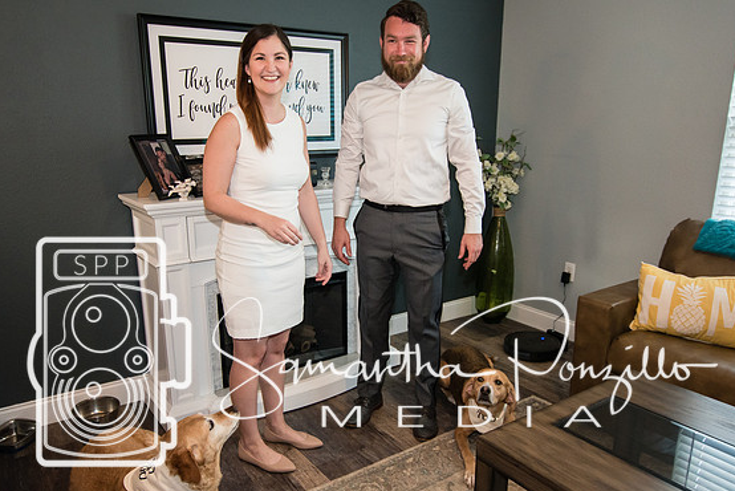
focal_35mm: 29
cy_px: 265
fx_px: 592
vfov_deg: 45.0
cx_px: 351
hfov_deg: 63.6
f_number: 3.5
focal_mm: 16
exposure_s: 1/60
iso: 800
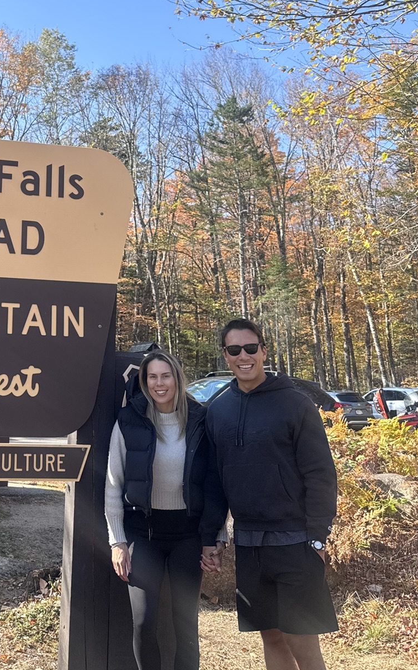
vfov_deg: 45.1
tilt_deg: +15.7
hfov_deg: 28.5
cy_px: 192
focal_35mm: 43
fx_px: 784
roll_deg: -0.8
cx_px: 28
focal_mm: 6.76
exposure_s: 1/621
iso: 80
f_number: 1.78
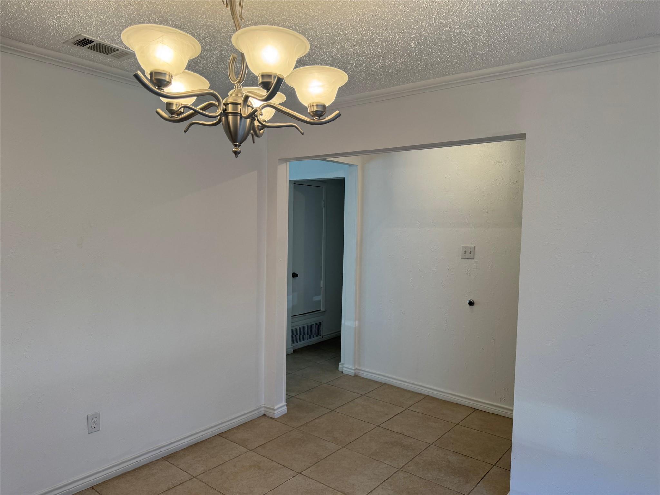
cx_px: 330
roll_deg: -0.7
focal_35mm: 24
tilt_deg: -4.6
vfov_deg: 56.8
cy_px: 248
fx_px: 458
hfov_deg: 71.6
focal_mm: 6.76
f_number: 1.78
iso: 100
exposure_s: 1/125
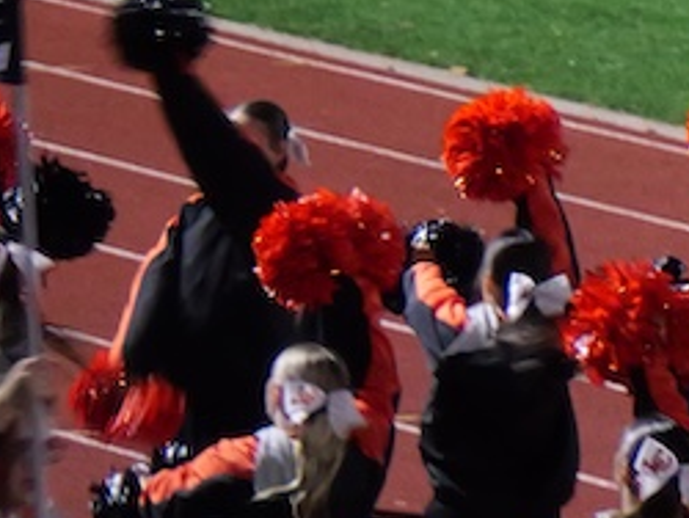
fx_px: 14484
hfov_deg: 2.7
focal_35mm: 727
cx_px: 675
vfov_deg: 2.0
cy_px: -211
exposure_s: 1/50
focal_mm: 65
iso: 3200
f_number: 4.8
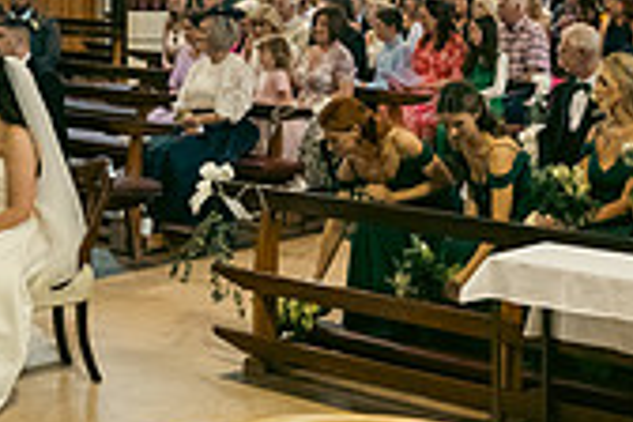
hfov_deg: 21.2
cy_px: -32
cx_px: 629
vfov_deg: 14.4
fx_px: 1635
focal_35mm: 93
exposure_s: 1/160
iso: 1000
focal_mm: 27
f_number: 3.5
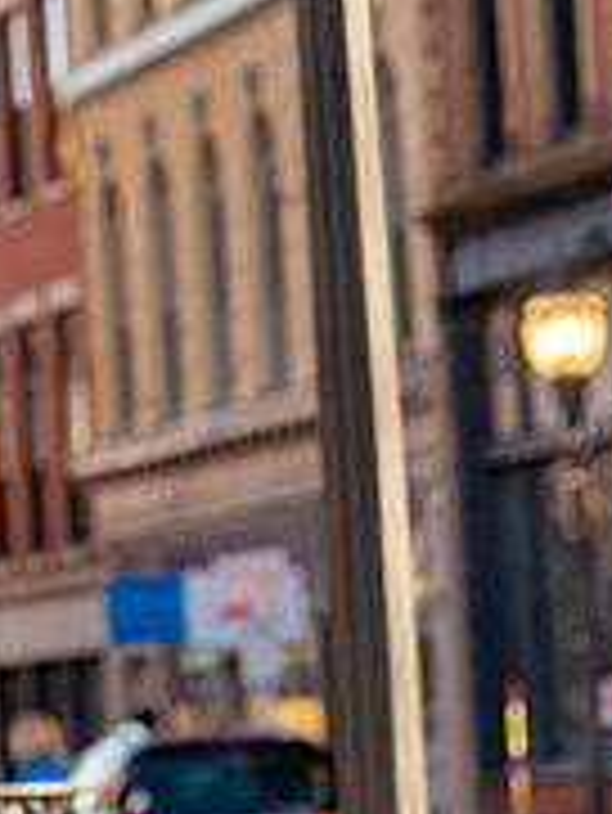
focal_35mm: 259
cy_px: -82
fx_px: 6098
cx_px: -556
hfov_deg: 5.6
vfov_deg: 7.6
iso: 125
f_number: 5
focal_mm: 75
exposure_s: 1/200
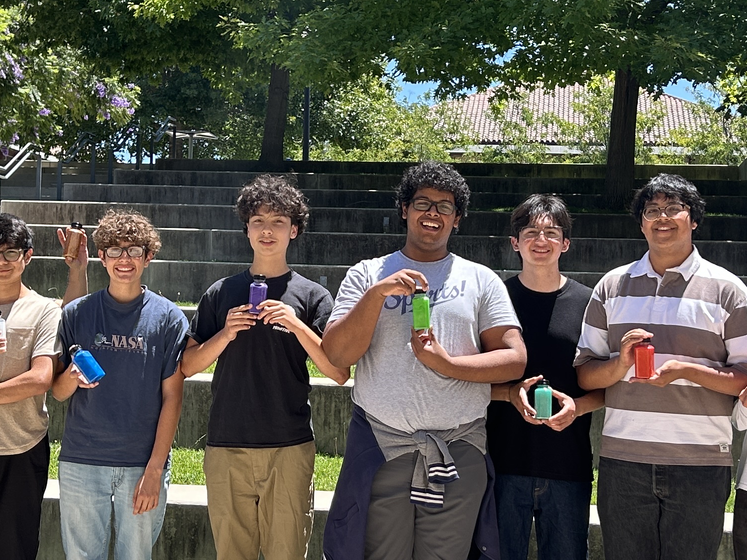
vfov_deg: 21.0
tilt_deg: +0.3
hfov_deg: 27.8
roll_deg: -1.6
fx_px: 1510
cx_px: 350
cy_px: 284
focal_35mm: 70
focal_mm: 5.7
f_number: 1.5
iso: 50
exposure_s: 1/1209
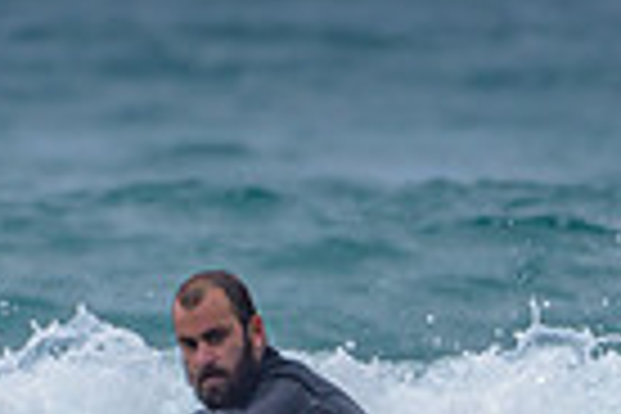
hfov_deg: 0.8
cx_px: 192
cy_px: 542
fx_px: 44381
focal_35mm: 2573
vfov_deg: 0.5
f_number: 5.6
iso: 140
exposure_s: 1/2000
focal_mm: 500
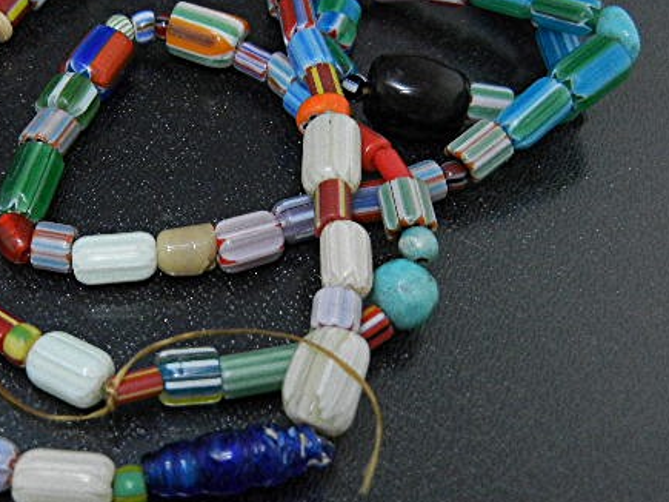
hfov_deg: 37.7
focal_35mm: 50
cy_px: 192
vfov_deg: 29.0
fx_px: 966
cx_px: 211
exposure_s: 1/30
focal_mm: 6.2
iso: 800
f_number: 7.2
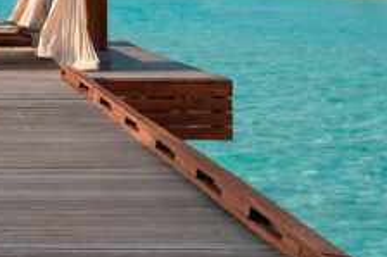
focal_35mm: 134
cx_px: -114
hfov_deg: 14.7
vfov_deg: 10.1
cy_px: -50
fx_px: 1439
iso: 320
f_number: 14
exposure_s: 1/125
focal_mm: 50
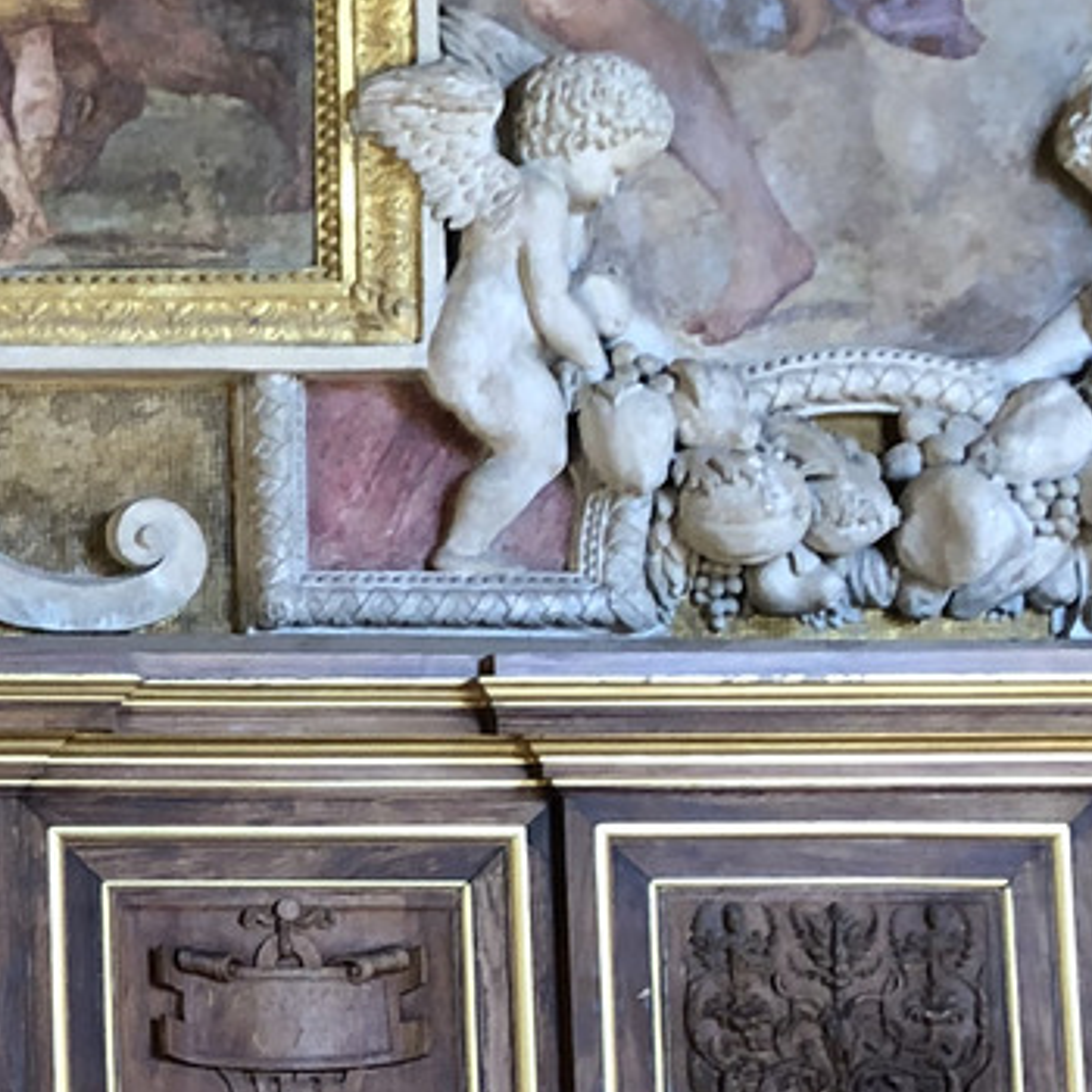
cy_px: 658
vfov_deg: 15.4
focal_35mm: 113
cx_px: -752
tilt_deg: +6.9
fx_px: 4033
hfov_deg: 14.0
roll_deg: +0.6
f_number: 1.8
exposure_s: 1/33
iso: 40
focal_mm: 4
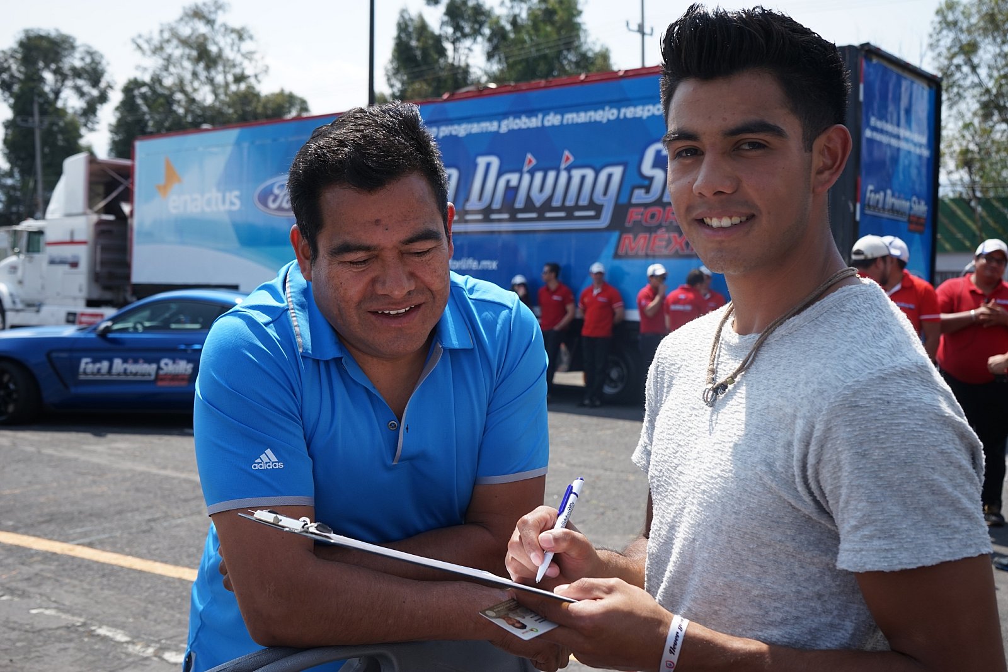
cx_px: 504
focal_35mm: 39
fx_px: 1092
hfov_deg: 49.5
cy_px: 336
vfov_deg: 34.2
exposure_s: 1/200
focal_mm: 39
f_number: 7.1
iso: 100
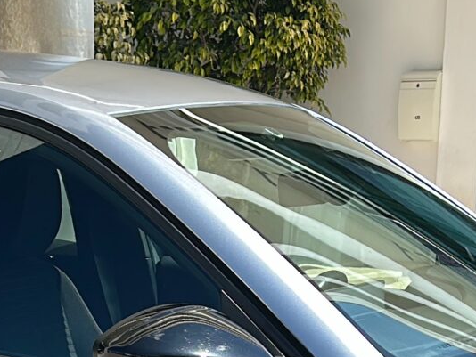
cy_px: 574
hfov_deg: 17.1
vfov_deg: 12.1
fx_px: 1582
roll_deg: -0.3
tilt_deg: -15.8
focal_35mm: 115
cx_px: 179
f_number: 1.78
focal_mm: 6.86
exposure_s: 1/2538
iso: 57
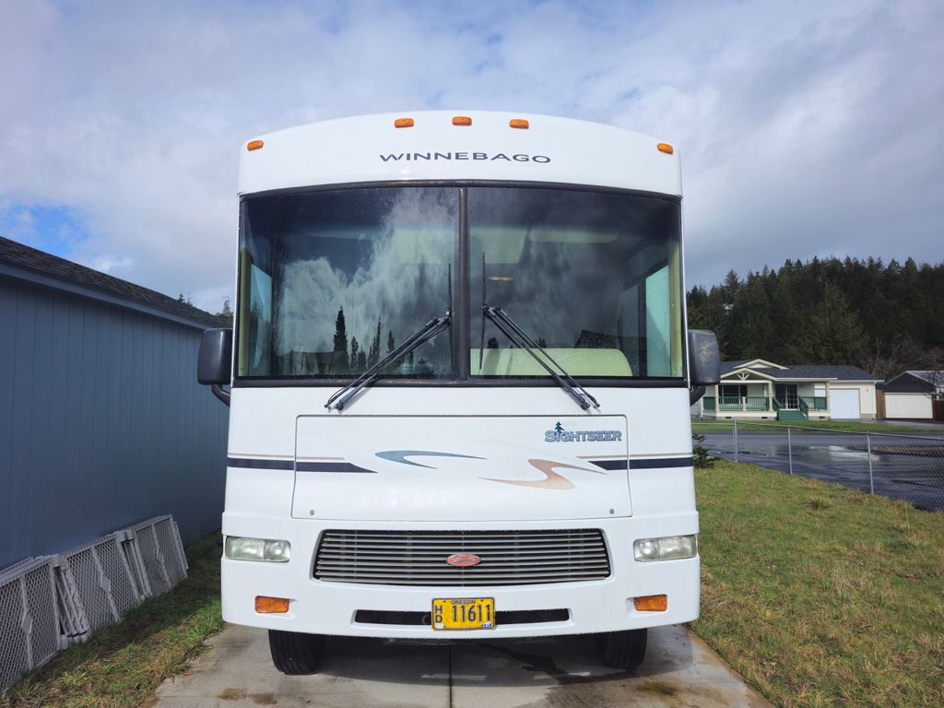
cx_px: 472
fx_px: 627
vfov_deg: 58.9
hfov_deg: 73.9
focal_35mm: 23
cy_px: 354
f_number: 1.8
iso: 25
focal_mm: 5.54
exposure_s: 1/2378
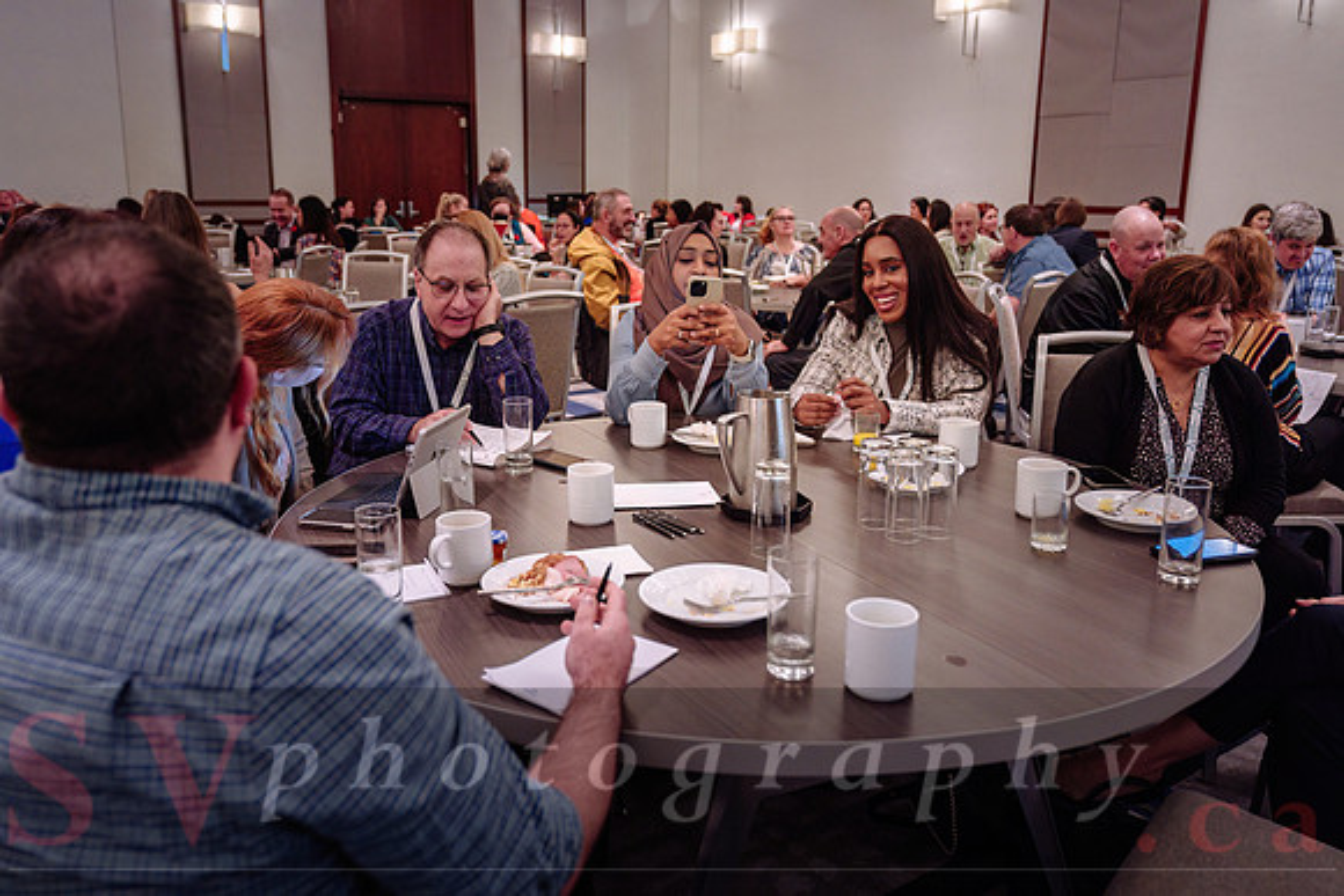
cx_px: 618
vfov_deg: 47.3
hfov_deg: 66.5
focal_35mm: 27
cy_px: 422
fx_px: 1024
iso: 1600
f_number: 2.8
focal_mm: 25
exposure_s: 1/125
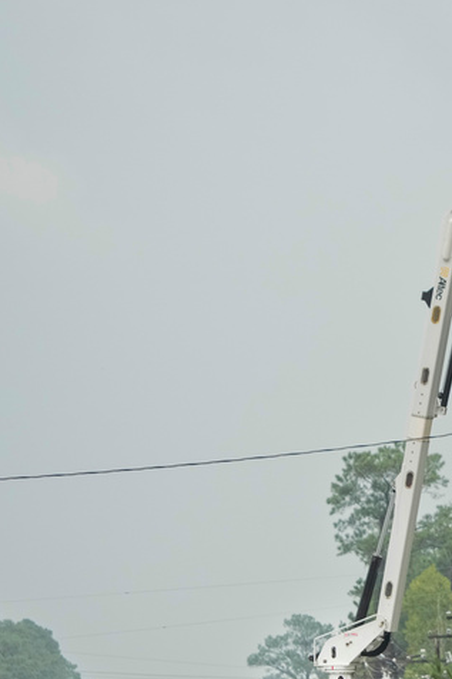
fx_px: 8669
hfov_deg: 3.0
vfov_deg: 4.5
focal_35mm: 460
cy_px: 468
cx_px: 657
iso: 1000
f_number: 6.3
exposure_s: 1/1000
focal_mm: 214
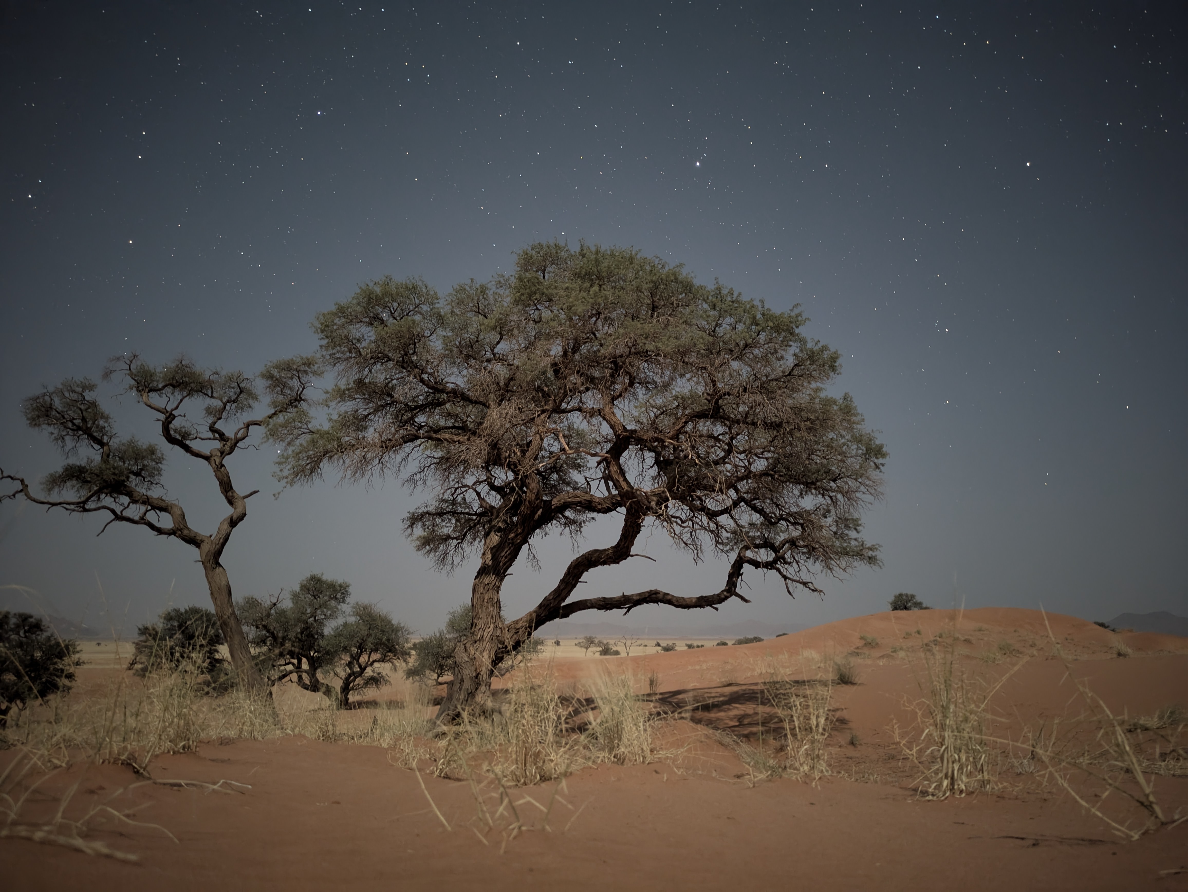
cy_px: 446
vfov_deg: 54.9
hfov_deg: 69.4
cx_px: 594
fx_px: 858
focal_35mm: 25
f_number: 1.89
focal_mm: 5.43
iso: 2372
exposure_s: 16
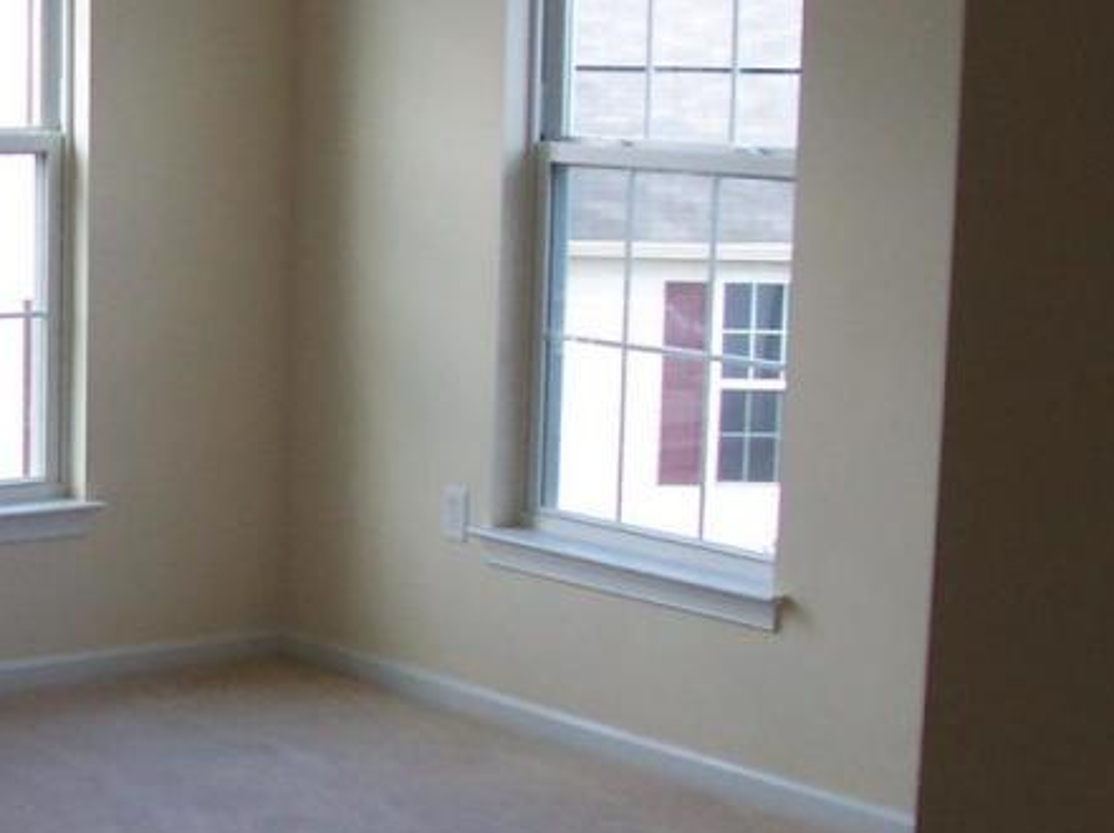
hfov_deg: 21.8
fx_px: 2765
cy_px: 523
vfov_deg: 17.1
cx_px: -45
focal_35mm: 86
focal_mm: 5.6
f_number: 2.8
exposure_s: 1/90
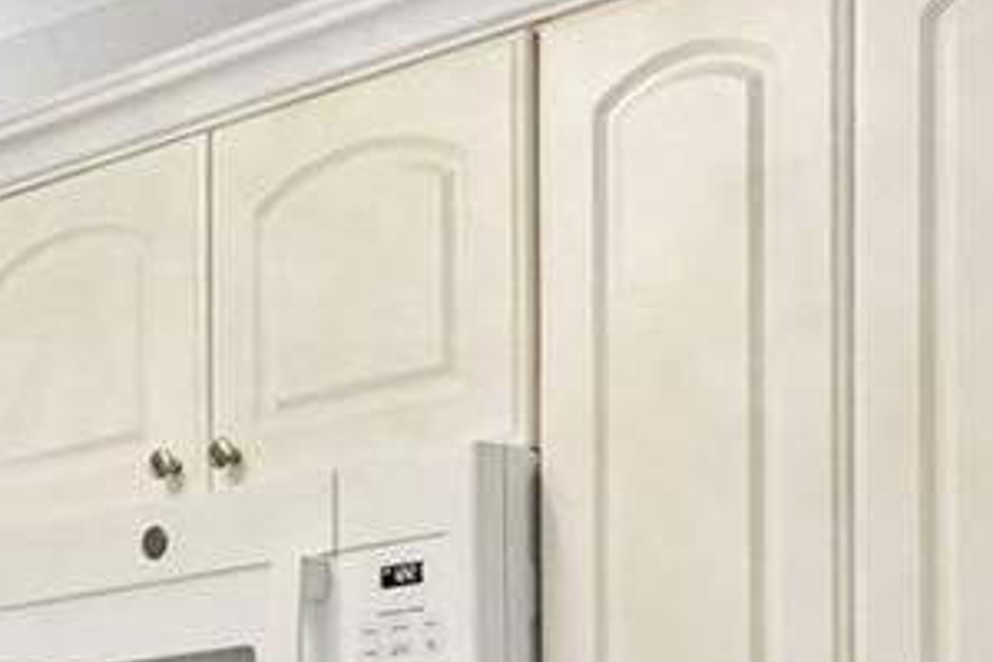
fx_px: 2206
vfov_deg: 15.7
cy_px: 986
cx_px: 212
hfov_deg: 25.0
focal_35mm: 80
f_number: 8
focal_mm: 10
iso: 800
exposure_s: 1/10
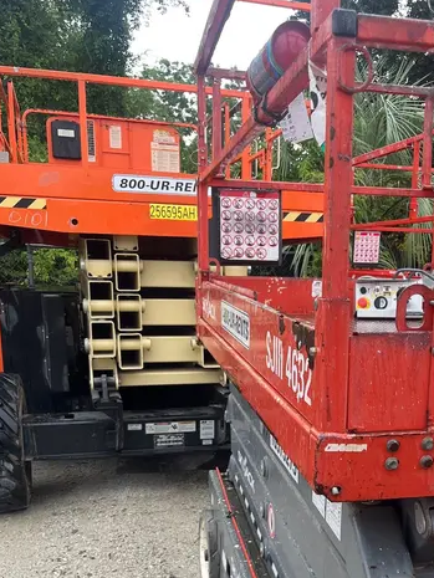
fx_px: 685
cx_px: 321
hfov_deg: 34.5
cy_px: 438
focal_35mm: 41
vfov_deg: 44.2
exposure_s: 1/121
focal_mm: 5.1
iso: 80
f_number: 1.6
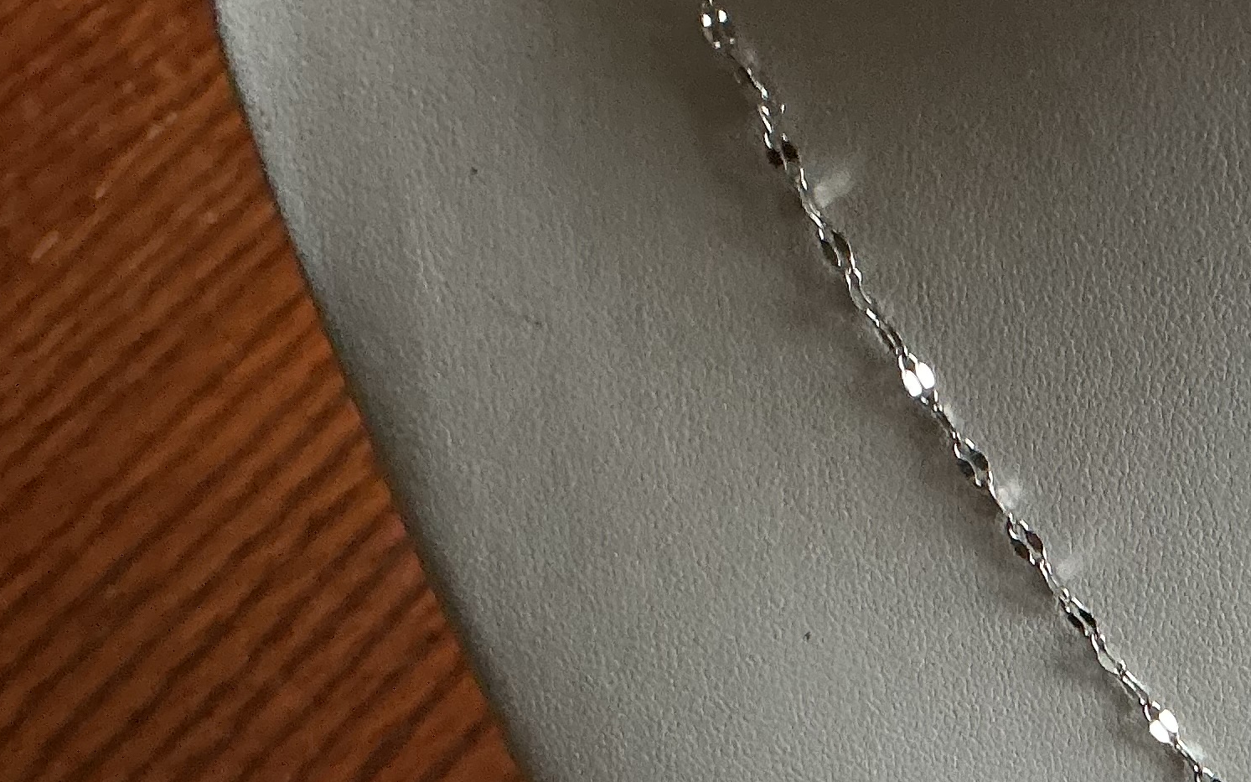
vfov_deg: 15.4
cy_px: 807
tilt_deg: -62.8
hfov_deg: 22.7
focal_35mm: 83
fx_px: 2830
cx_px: 1536
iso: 125
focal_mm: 3
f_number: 1.8
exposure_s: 1/50
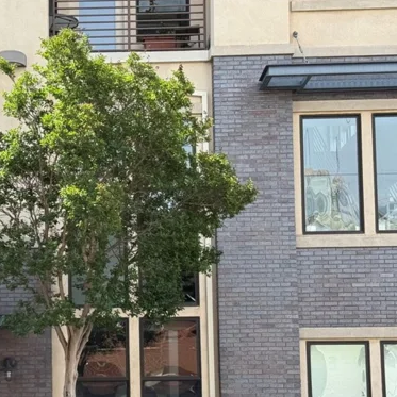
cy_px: 296
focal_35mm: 85
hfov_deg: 20.1
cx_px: 55
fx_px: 1103
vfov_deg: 20.3
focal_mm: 6.76
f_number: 1.78
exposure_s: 1/1403
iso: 100
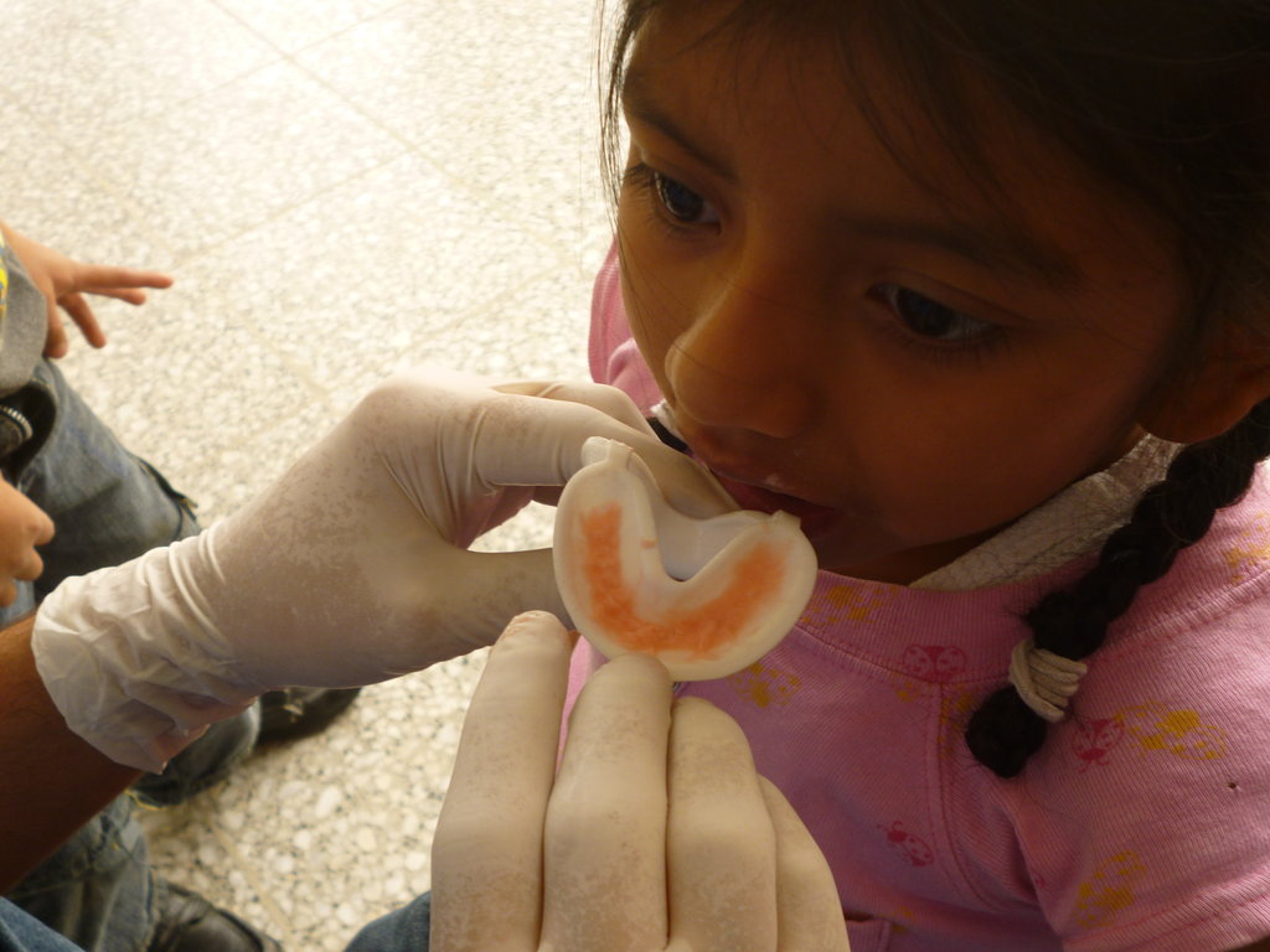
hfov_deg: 45.8
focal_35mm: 41
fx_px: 1504
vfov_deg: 35.1
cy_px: 476
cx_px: 635
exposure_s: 1/60
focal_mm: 7.3
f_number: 3.7
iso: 100
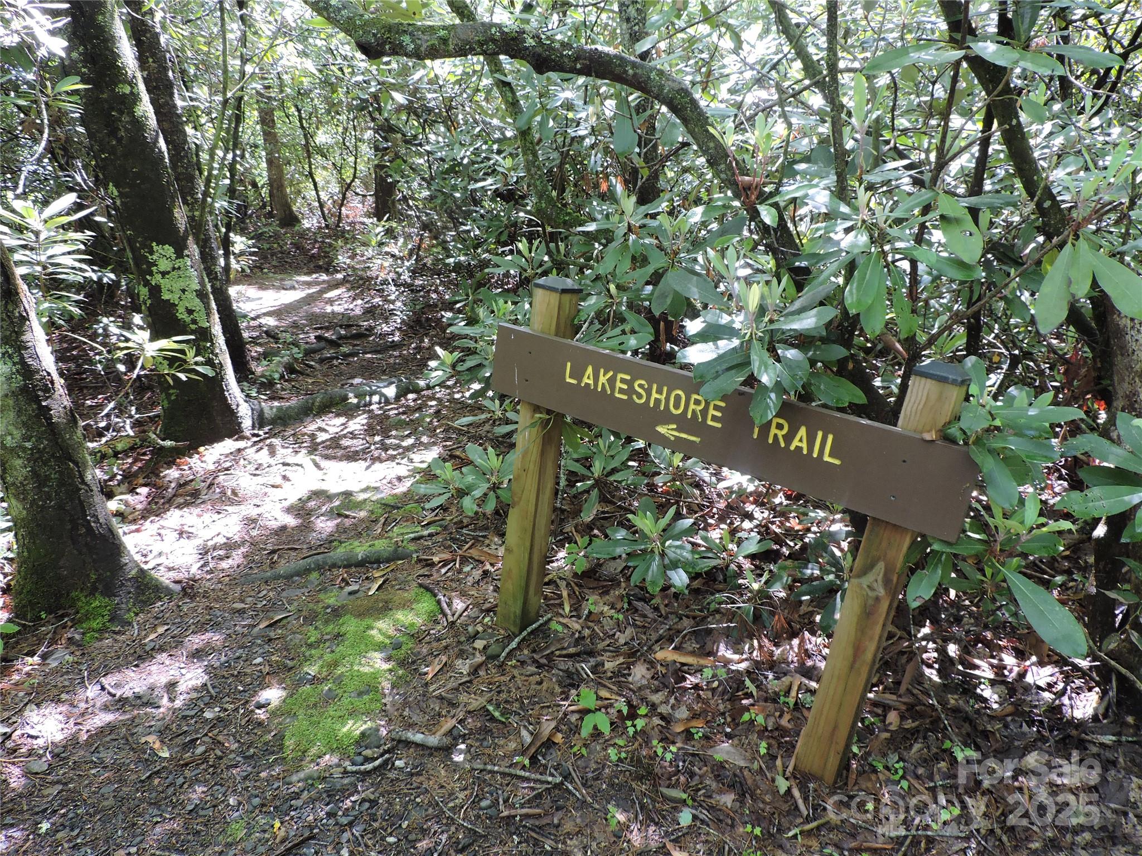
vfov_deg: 56.8
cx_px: 571
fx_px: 792
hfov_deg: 71.6
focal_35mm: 24
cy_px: 428
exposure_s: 1/30
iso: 200
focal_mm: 4.3
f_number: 3
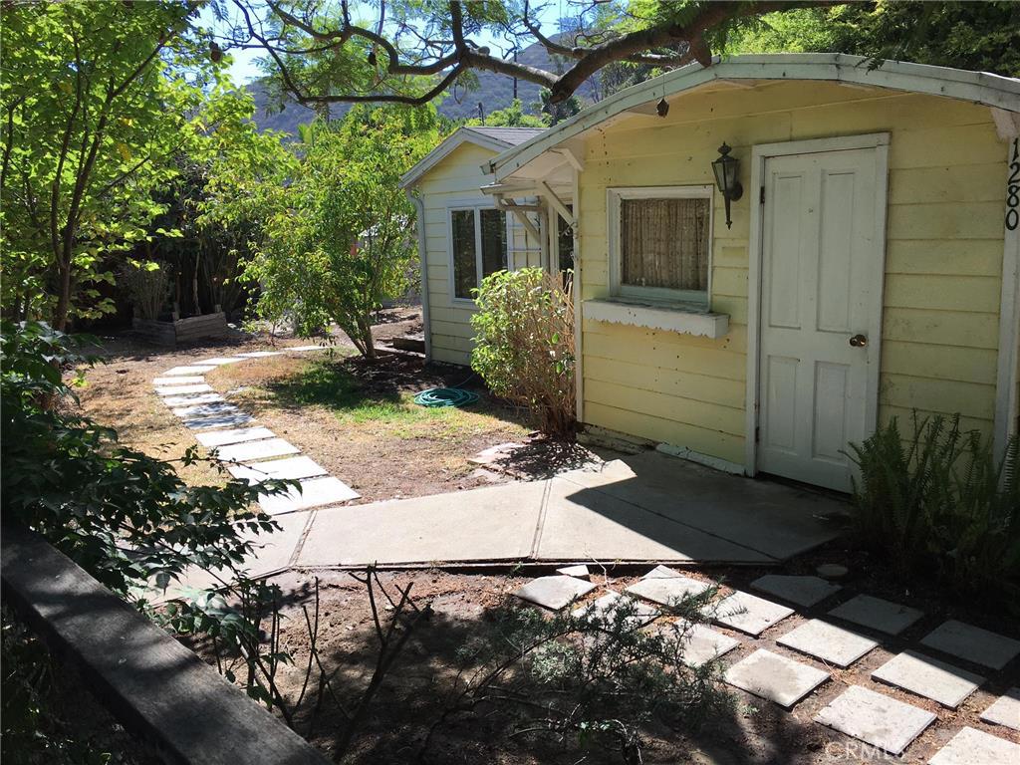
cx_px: 510
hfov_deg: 61.7
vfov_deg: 48.2
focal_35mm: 29
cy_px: 382
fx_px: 855
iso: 25
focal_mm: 4.15
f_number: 2.2
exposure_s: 1/793
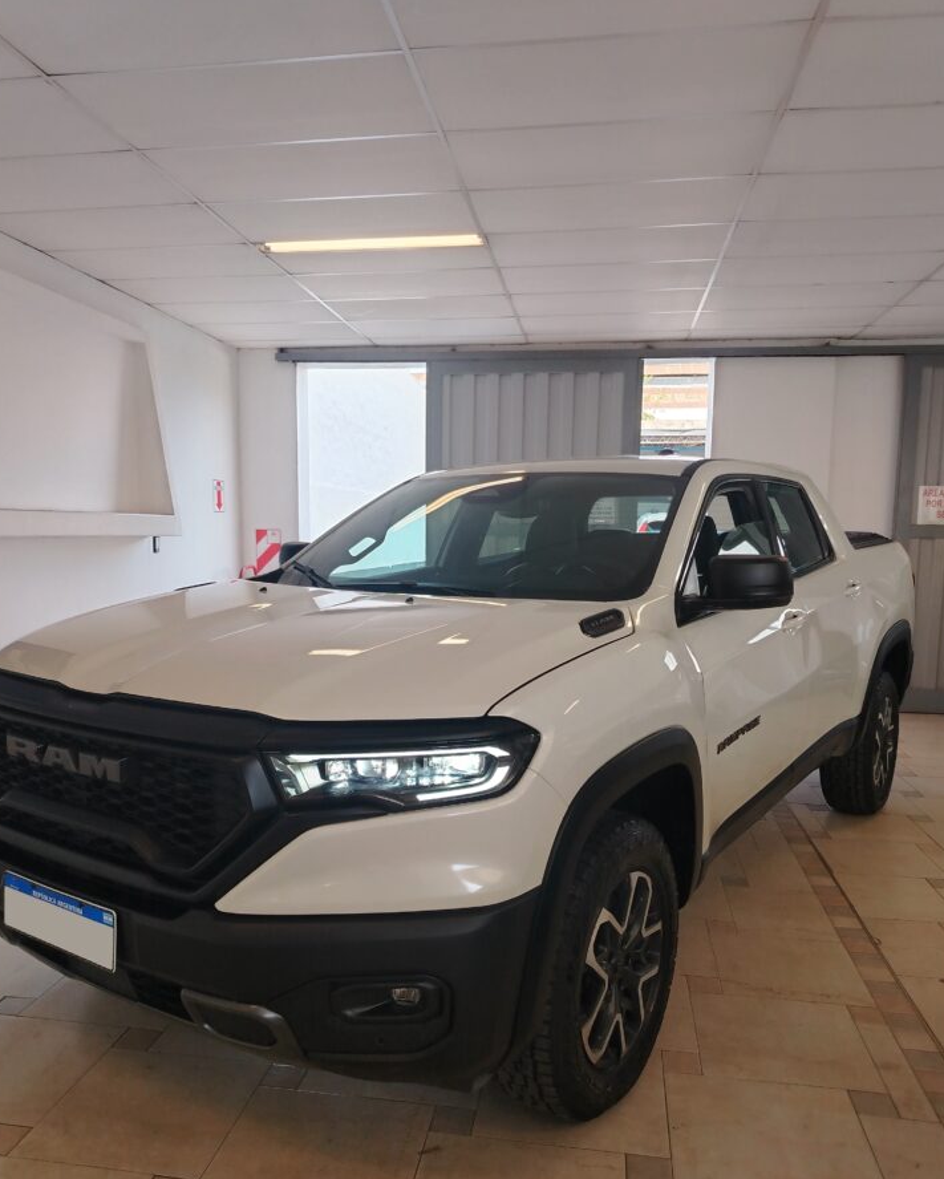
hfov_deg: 53.2
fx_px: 942
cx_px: 447
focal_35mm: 27
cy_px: 651
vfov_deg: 63.9
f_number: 1.75
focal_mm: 5.25
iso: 331
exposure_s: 1/100
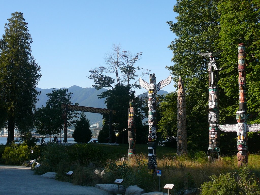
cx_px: 130
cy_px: 98
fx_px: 413
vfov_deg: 26.6
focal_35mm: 55
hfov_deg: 34.9
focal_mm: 8.2
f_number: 3.5
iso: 80
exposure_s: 1/500
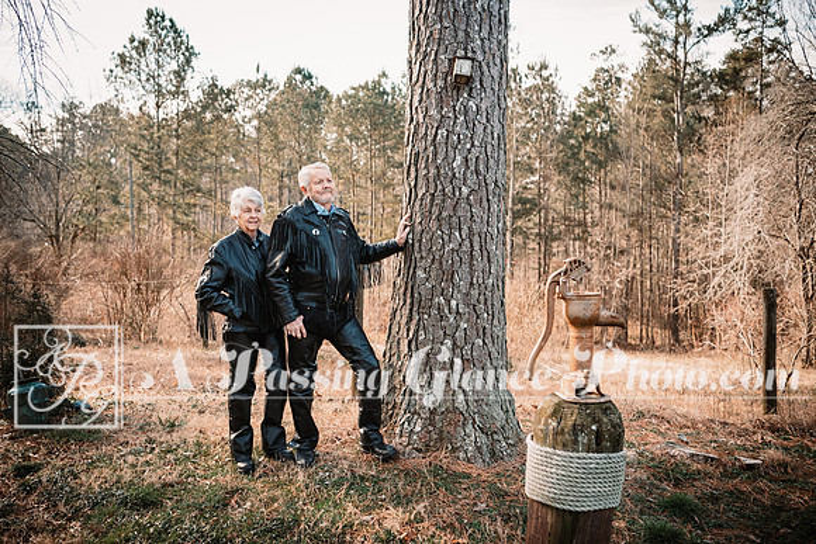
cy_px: 272
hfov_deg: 55.2
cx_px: 408
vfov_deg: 38.4
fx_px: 781
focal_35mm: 34
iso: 1100
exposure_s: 1/1600
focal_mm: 34
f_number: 3.2
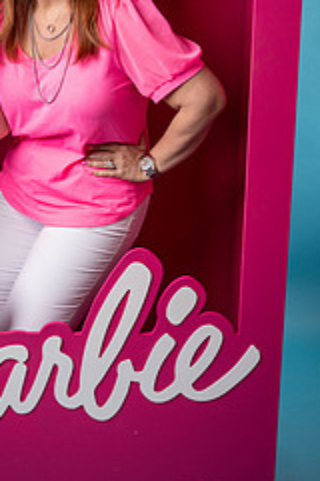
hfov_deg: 23.0
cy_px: 140
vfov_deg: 34.0
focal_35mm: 58
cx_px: 72
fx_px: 776
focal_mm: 31
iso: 250
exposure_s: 1/160
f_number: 5.6
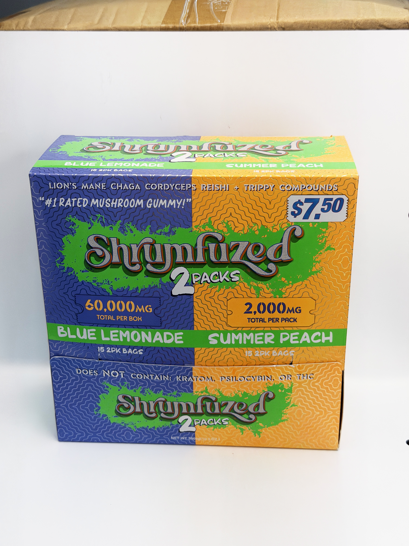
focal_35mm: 48
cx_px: 204
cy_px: 273
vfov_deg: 39.7
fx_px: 756
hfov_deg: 30.3
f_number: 1.78
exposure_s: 1/458
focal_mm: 6.76
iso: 64
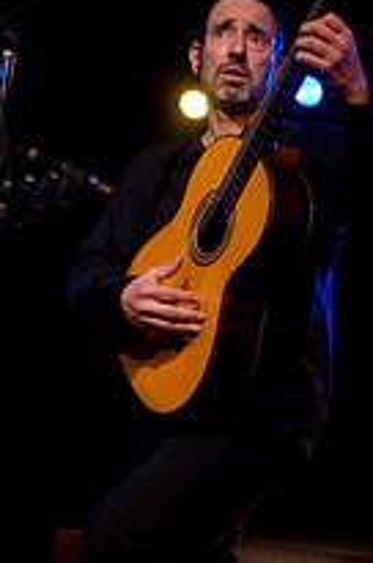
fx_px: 1029
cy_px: 335
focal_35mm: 66
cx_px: 366
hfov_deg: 20.0
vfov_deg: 30.5
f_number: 2.8
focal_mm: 20
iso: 800
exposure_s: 1/60
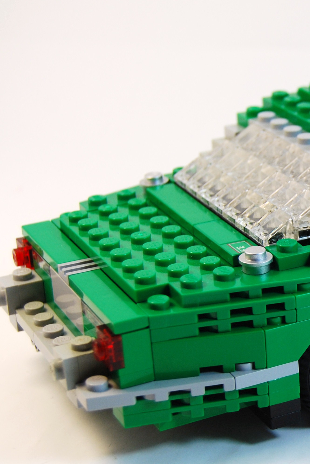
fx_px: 1317
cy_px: 242
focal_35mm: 102
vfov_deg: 20.0
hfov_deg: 13.0
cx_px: 384
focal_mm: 35
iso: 200
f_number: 5.6
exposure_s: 1/125
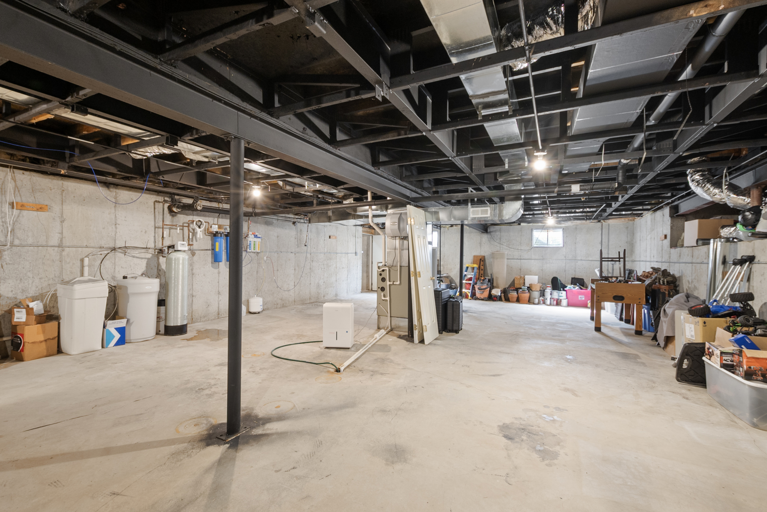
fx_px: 320
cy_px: 256
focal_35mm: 15
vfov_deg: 77.4
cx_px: 384
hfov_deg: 100.4
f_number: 8
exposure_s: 3
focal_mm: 10
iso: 320
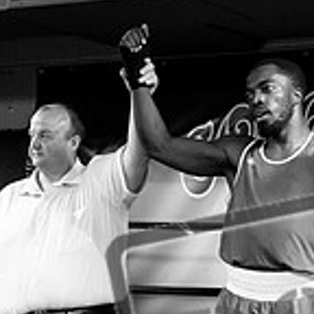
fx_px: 1334
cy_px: 271
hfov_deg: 13.4
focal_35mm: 130
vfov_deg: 13.3
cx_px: 111
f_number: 2.8
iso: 10000
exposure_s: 1/1000
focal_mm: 38
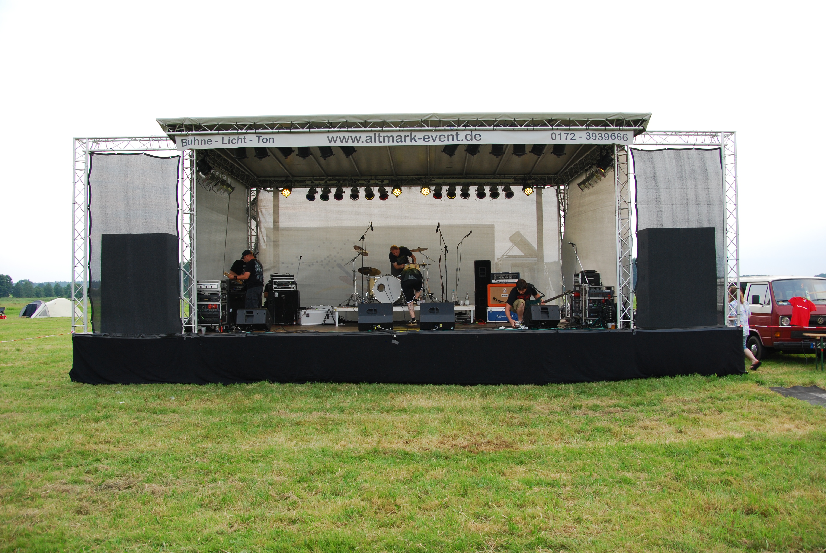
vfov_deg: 43.7
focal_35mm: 30
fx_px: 689
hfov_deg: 61.9
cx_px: 413
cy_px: 276
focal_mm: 20
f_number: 4.5
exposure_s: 1/80
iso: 200
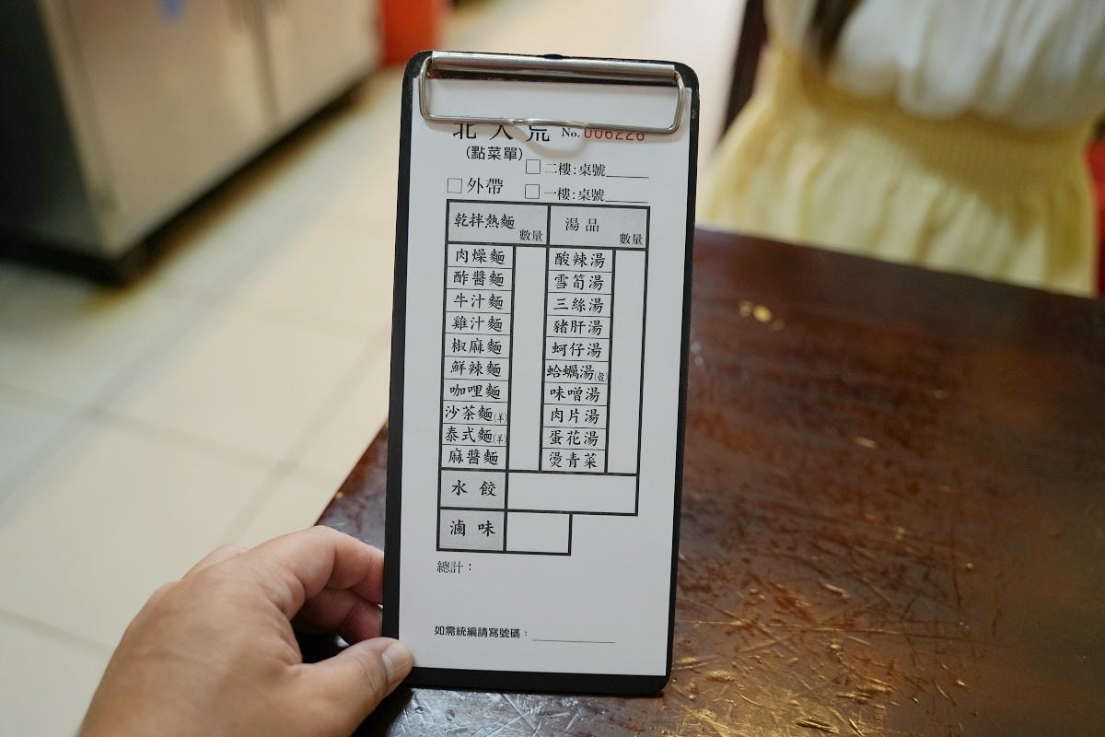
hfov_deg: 63.7
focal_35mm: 29
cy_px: 368
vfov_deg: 45.0
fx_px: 890
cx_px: 552
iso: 1600
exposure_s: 1/60
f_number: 3.2
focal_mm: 29
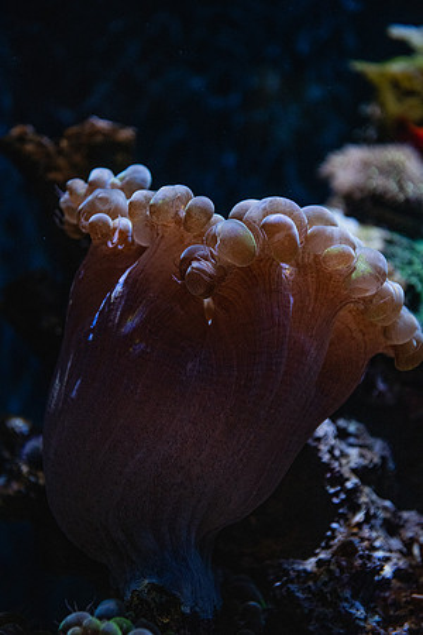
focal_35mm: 62
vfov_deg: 32.4
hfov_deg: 21.9
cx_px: 212
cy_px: 318
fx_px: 1093
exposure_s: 1/2000
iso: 8000
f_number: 3.5
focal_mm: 62
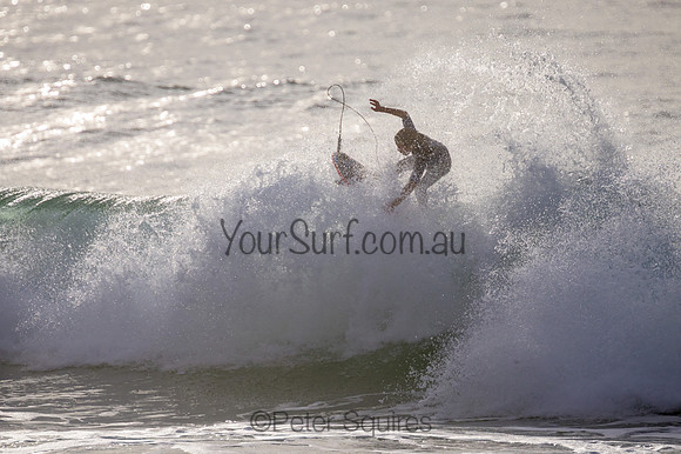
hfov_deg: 3.4
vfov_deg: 2.3
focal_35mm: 600
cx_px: 340
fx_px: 11343
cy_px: 227
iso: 180
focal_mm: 400
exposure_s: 1/2500
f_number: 5.6
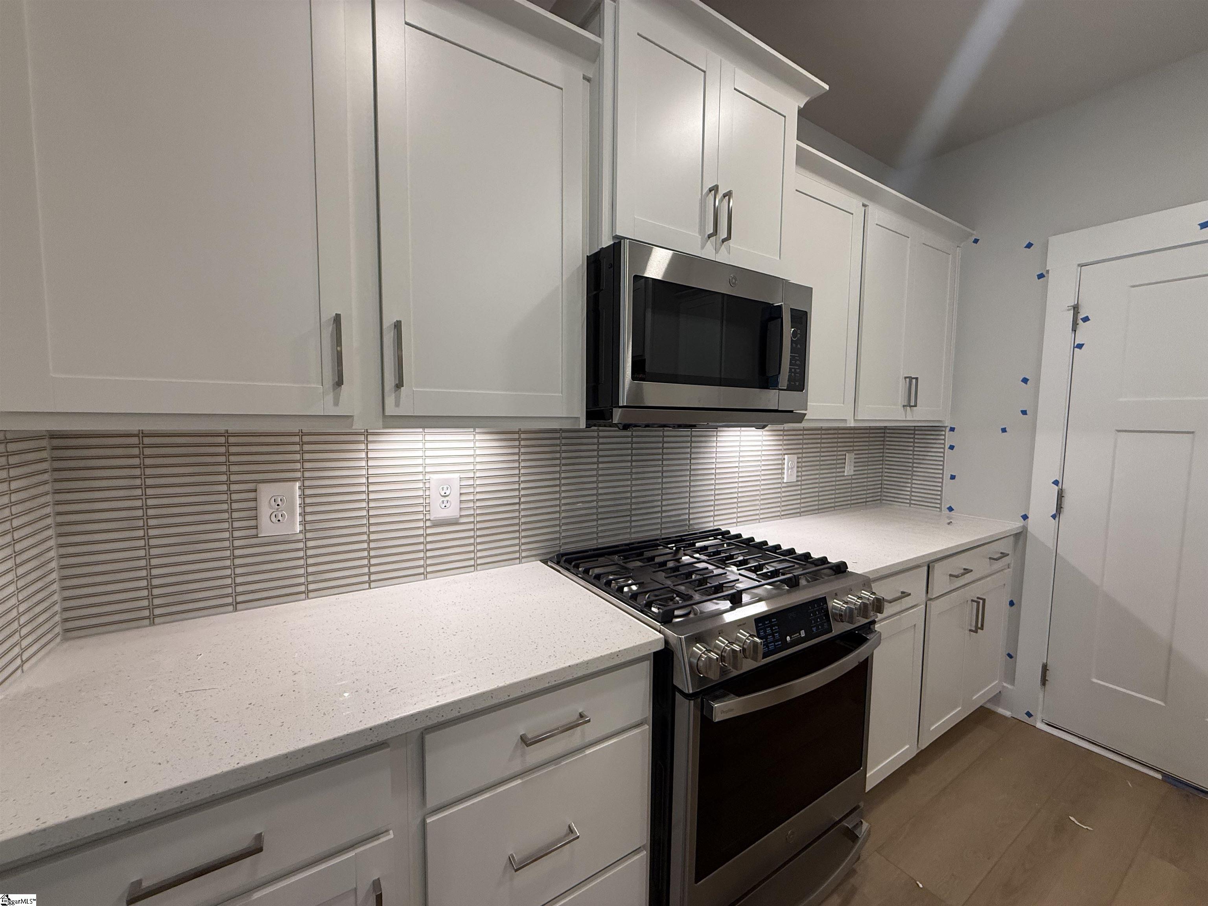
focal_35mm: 14
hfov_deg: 102.1
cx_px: 604
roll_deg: -0.8
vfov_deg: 85.7
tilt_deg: -5.3
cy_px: 453
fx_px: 489
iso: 160
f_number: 2.2
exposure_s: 1/120
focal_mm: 2.22
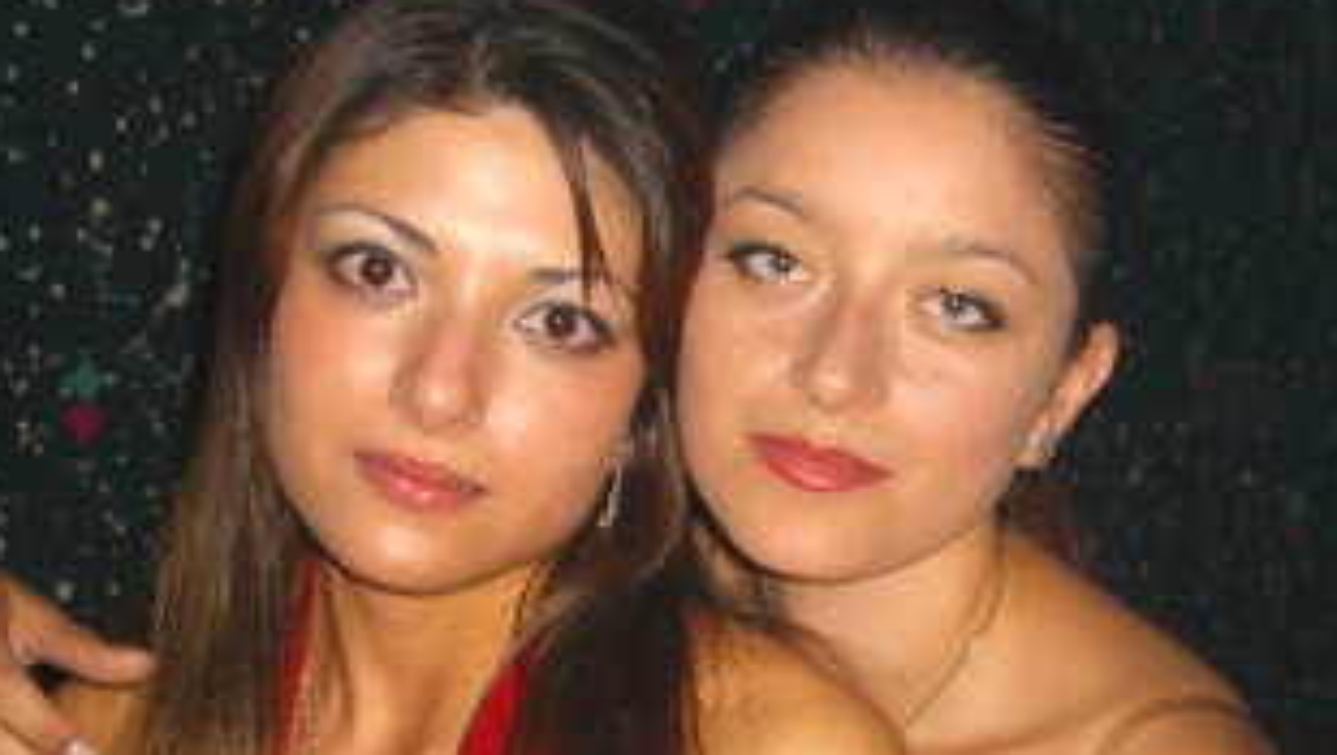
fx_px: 2839
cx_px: 716
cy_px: 634
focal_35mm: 80
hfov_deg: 26.5
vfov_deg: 15.0
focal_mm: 7.9
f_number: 2.8
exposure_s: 1/60
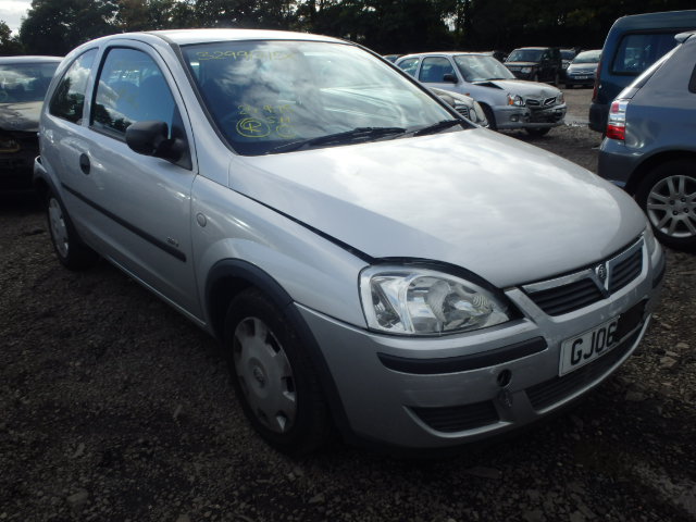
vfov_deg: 49.7
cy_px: 261
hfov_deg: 63.4
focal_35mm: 28
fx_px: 563
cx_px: 348
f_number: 11
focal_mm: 5
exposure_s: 1/100
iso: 125
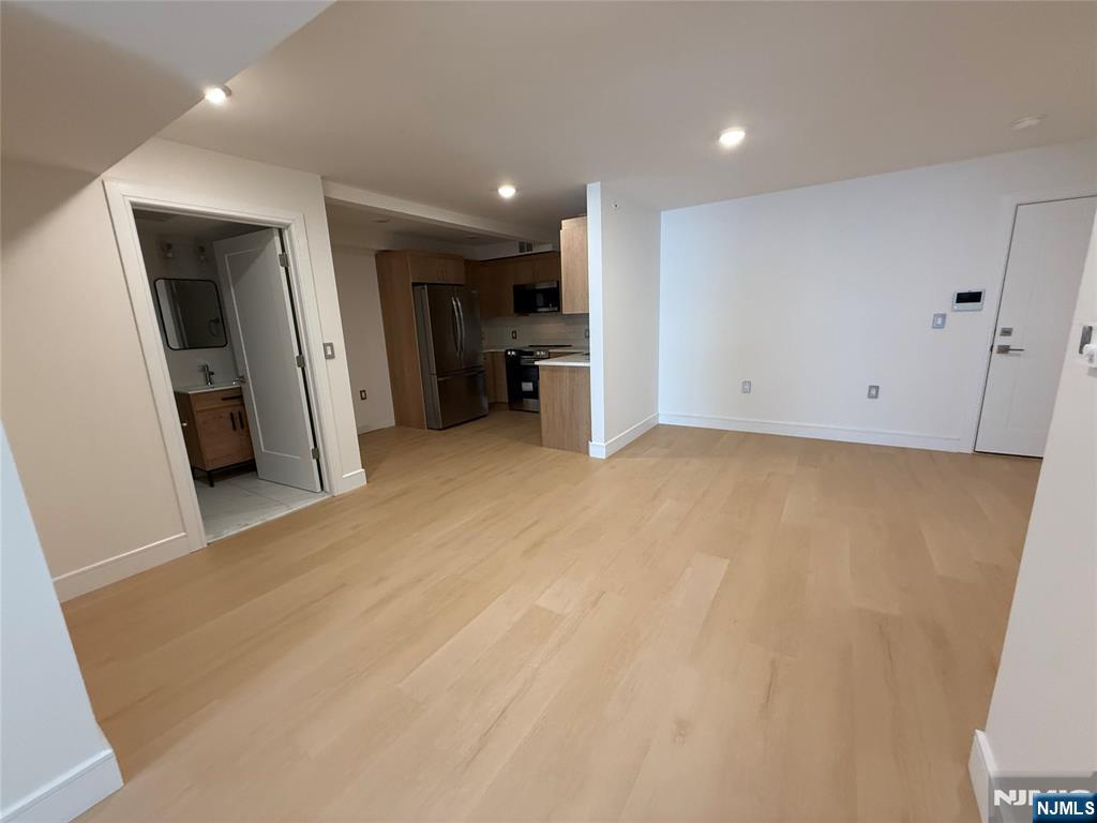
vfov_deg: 85.7
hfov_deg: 102.1
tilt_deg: -11.4
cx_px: 548
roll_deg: +1.6
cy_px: 412
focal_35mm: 14
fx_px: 444
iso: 320
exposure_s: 1/120
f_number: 2.2
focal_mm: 2.22
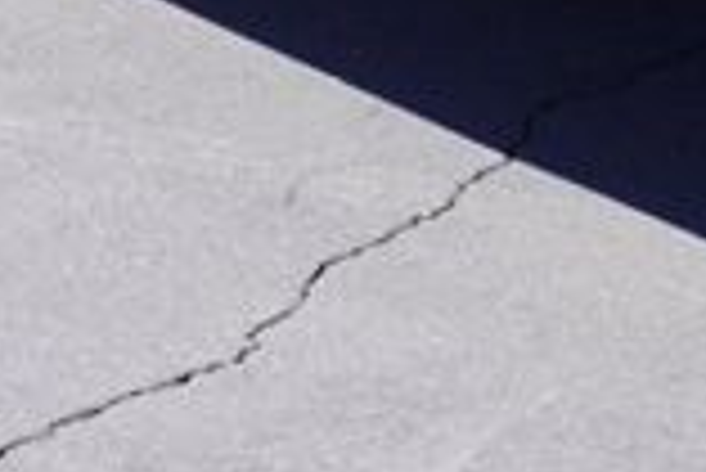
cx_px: 1210
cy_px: -499
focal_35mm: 215
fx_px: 4220
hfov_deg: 9.2
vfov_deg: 6.2
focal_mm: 22
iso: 100
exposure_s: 1/125
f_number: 9
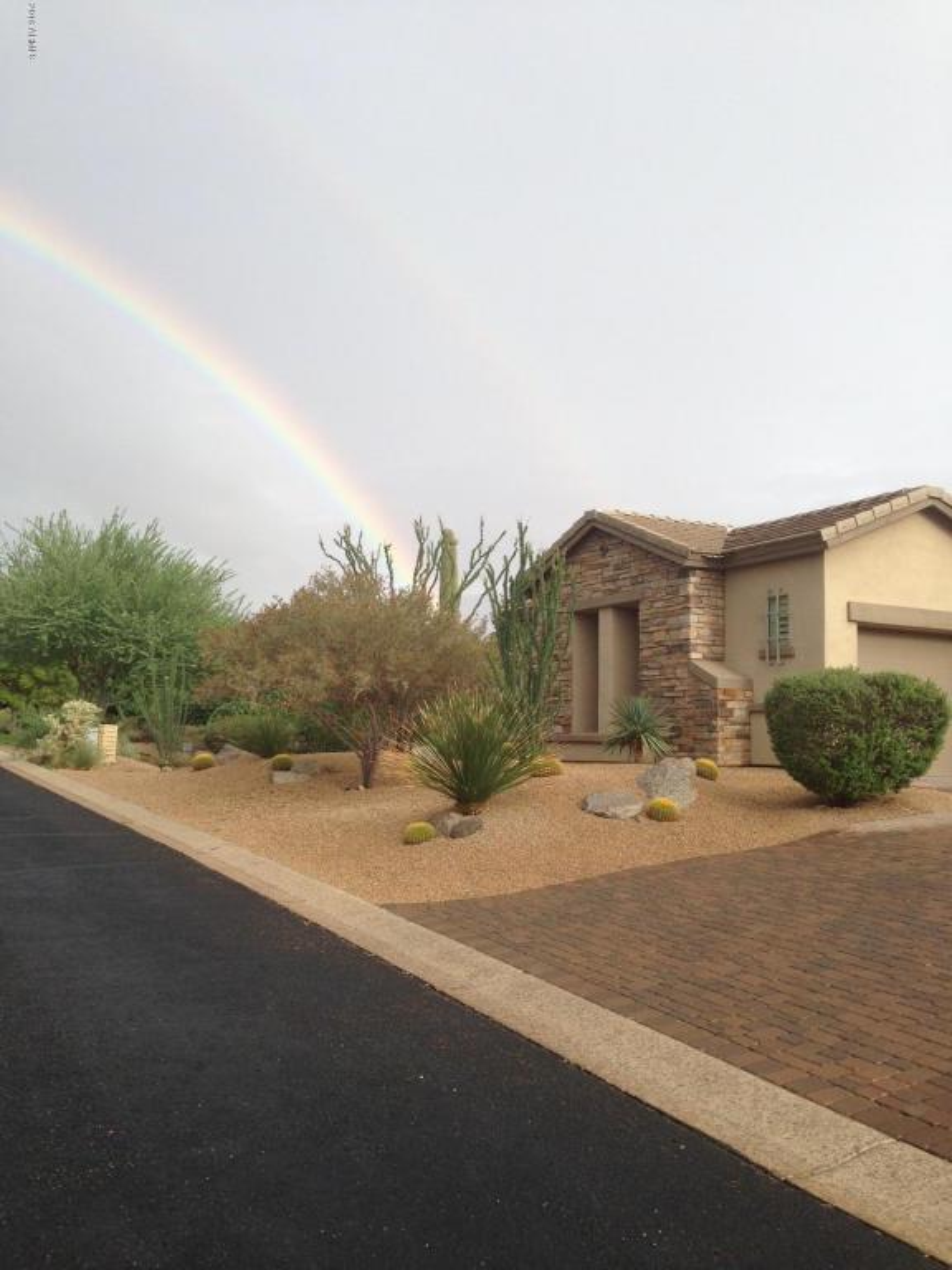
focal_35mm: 33
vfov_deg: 55.4
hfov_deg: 42.9
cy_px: 635
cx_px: 476
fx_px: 1210
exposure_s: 1/570
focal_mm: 4.12
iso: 50
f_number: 2.4
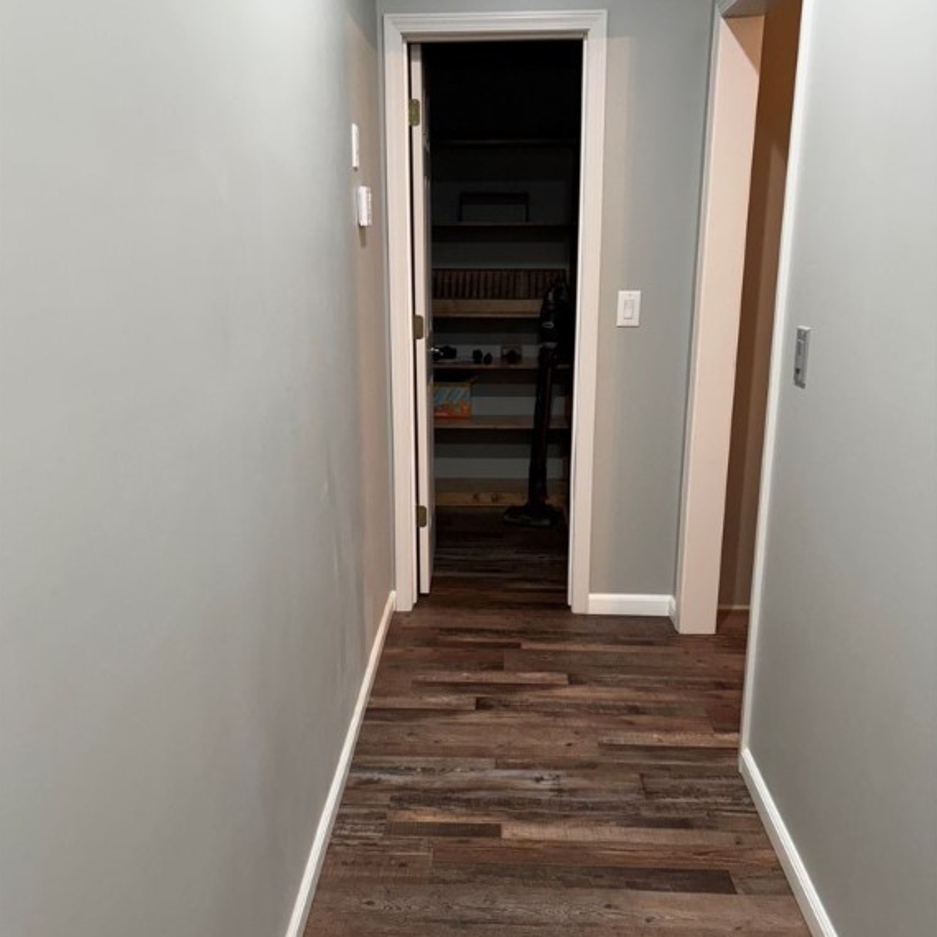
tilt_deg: -16.4
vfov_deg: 52.5
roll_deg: -0.5
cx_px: 466
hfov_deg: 52.5
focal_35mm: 31
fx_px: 949
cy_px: 492
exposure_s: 1/60
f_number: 1.6
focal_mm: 5.96
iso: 320
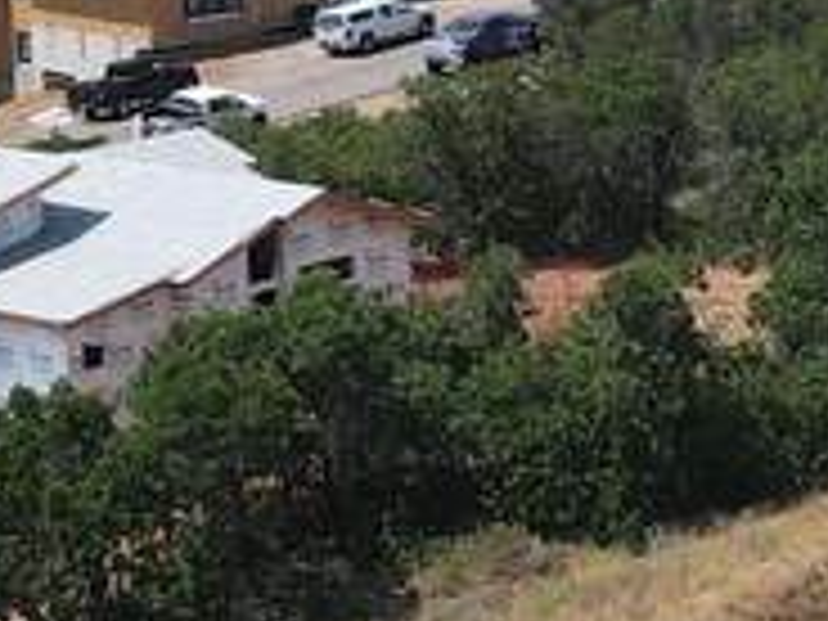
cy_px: 94
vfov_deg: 8.9
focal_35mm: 167
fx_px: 3995
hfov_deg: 11.8
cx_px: 297
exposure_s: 1/800
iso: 110
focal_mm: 4.5
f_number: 2.8
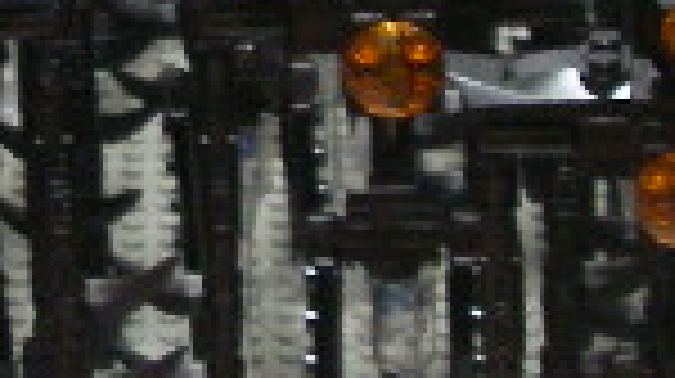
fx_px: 3165
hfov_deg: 11.7
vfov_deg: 6.8
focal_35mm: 177
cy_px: -63
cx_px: -274
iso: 250
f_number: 3.3
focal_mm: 6.3
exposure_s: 1/4
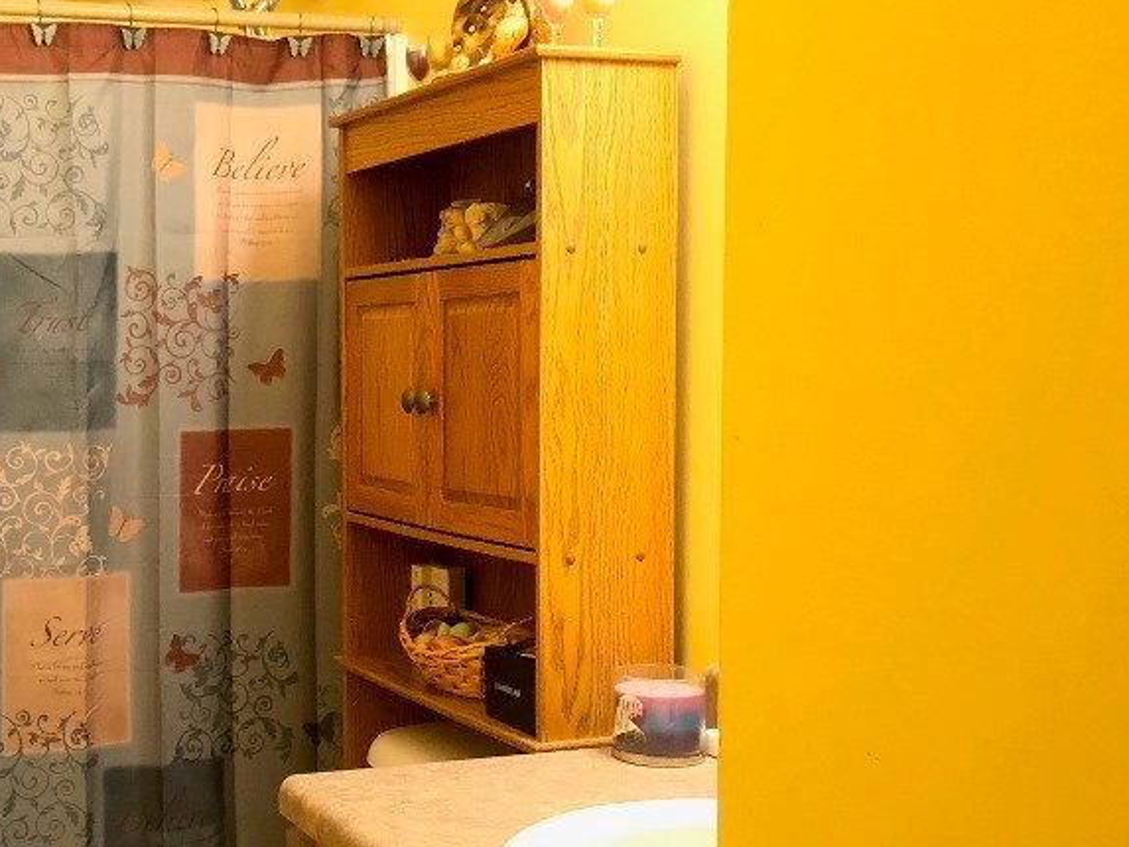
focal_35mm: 50
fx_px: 1631
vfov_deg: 29.1
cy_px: 485
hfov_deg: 36.9
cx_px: 234
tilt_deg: -6.1
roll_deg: +0.0
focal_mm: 3.99
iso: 80
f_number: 1.8
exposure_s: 1/15
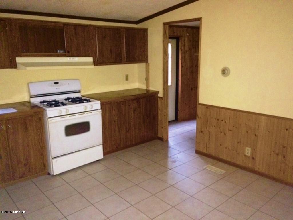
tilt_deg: -13.1
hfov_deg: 61.7
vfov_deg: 48.2
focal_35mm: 29
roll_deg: +1.8
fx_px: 245
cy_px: 110
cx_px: 146
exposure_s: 1/16
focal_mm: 4.15
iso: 640
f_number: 2.2
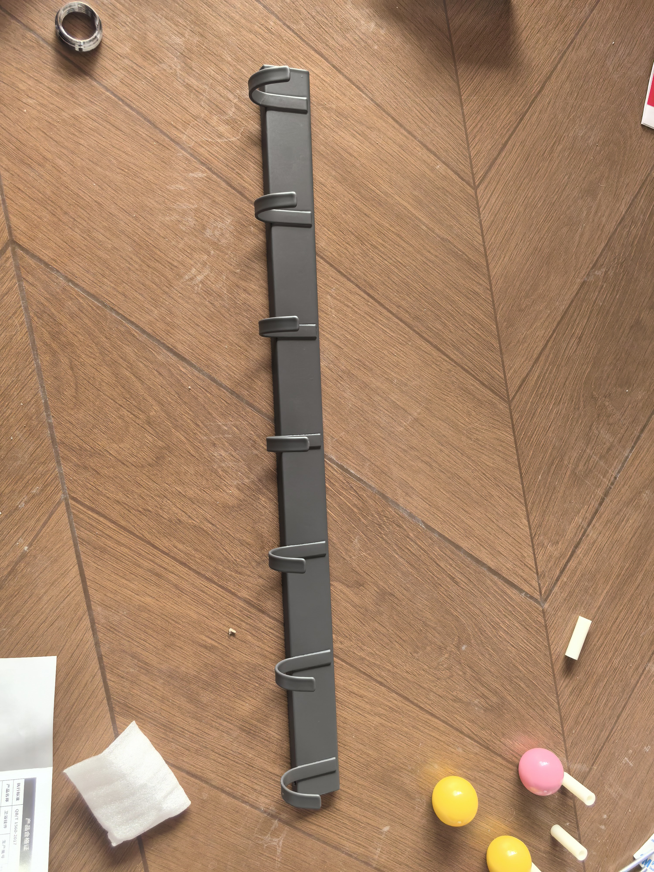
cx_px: 327
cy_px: 436
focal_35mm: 27
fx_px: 680
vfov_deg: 65.3
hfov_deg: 51.4
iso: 50
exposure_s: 1/180
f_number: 2
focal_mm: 6.35
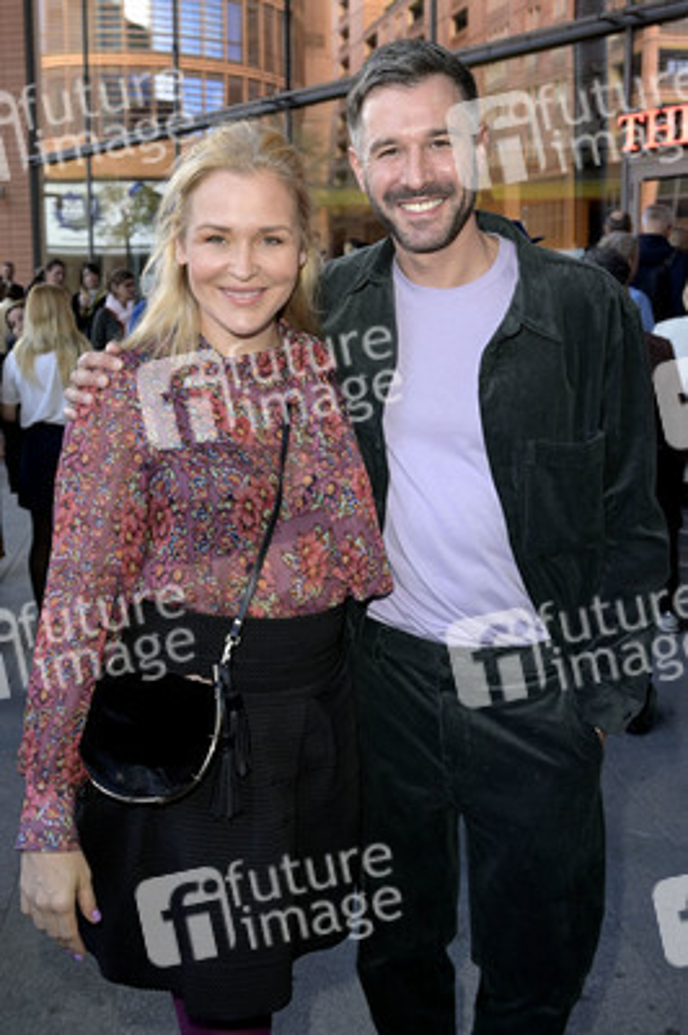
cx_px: 344
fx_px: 919
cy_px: 518
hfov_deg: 41.0
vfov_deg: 58.8
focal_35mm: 32
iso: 800
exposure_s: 1/160
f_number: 5.6
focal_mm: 32
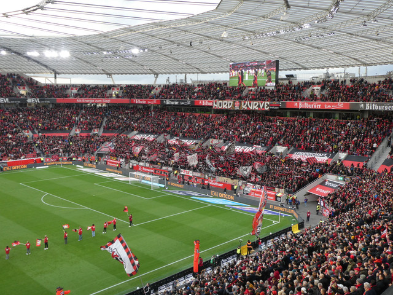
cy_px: 148
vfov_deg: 40.7
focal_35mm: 35
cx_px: 196
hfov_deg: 52.6
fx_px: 397
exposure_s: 1/80
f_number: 3.7
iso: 160
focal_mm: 6.3
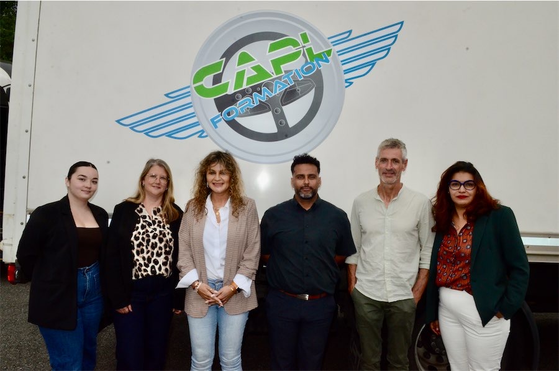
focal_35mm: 26
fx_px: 395
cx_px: 280
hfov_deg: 70.5
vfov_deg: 50.3
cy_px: 186
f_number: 16
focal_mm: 17
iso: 1600
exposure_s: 1/250
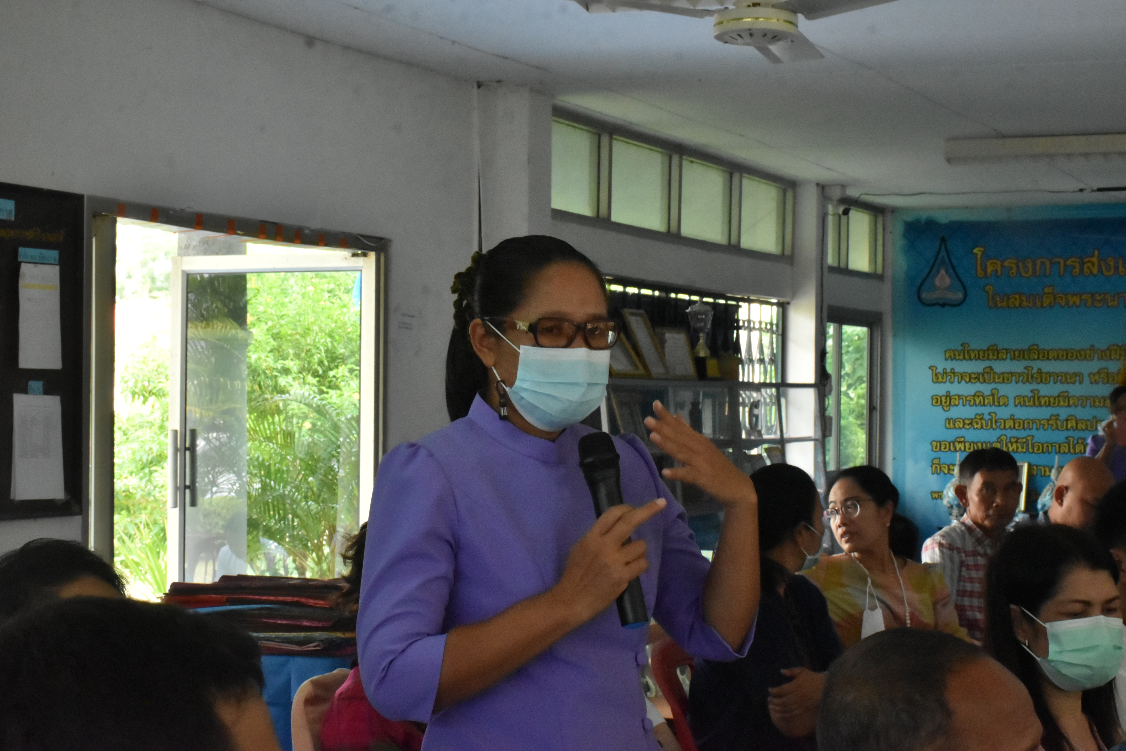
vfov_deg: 20.2
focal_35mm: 68
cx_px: 563
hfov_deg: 29.9
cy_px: 376
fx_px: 2111
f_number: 16
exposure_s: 1/80
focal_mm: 45
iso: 3200
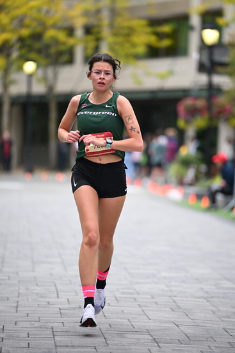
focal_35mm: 195
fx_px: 1908
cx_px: 118
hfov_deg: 7.0
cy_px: 176
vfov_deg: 10.5
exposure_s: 1/2000
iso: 1250
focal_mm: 195
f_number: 2.8
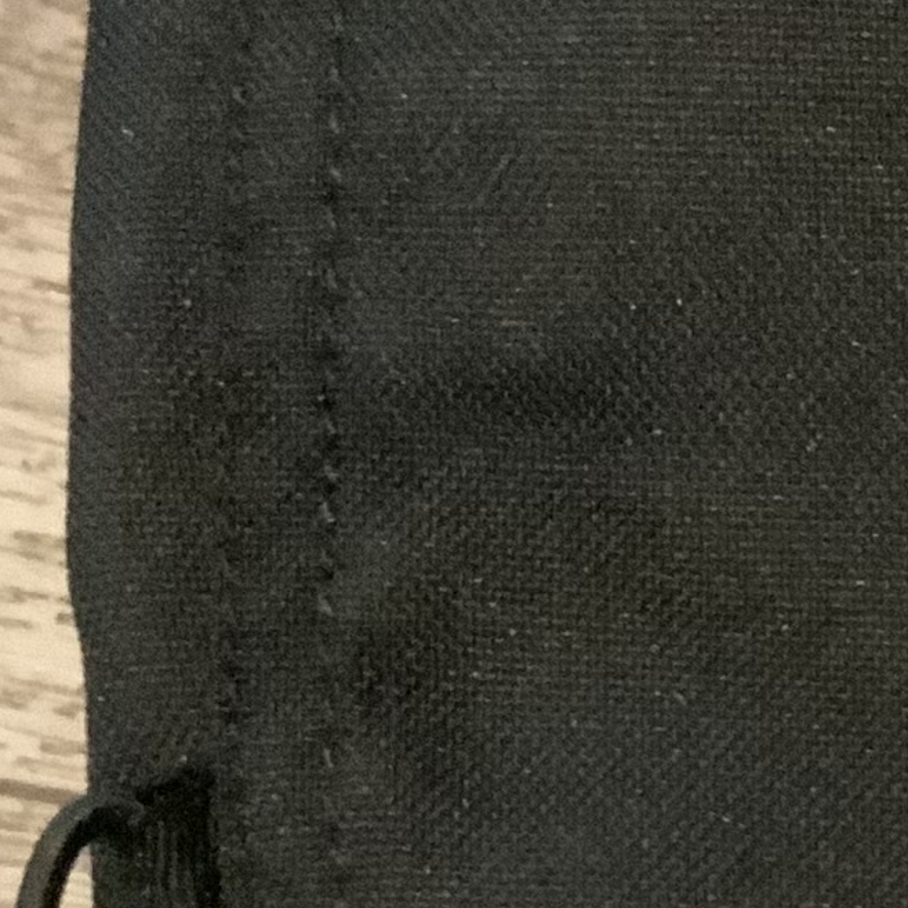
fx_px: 4659
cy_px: 1442
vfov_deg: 10.7
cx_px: 1644
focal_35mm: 157
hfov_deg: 10.5
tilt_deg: -80.5
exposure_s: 1/24
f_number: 1.8
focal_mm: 3
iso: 500
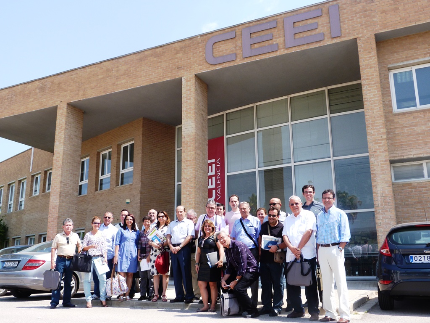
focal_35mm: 33
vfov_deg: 42.9
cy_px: 162
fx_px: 410
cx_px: 215
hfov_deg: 55.4
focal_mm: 5.9
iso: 80
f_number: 4.5
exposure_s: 1/250
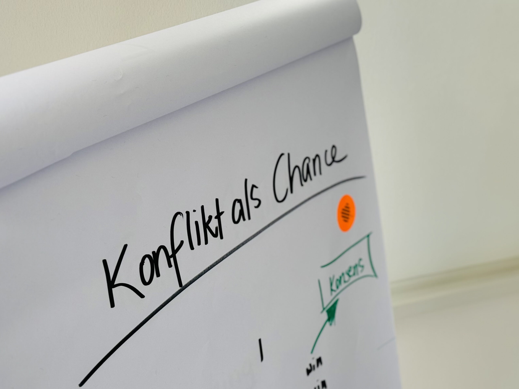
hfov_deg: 39.7
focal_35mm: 48
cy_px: 194
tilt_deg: -20.5
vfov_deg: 30.3
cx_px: 260
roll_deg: -2.0
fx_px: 720
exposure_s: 1/121
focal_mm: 6.76
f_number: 1.78
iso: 100
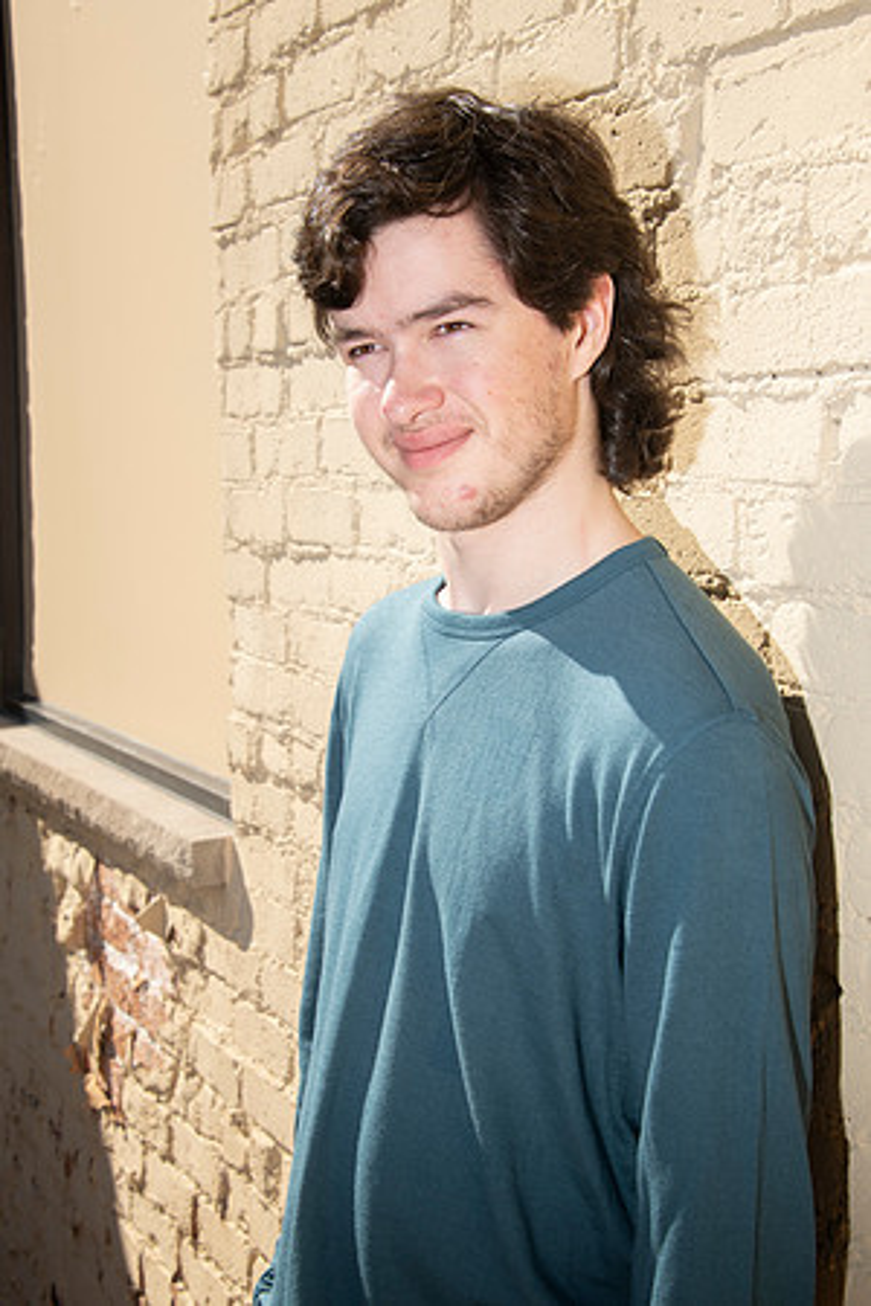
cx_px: 436
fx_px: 2105
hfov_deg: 23.4
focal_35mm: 58
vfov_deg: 34.5
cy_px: 653
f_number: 10
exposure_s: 1/160
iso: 160
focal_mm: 58
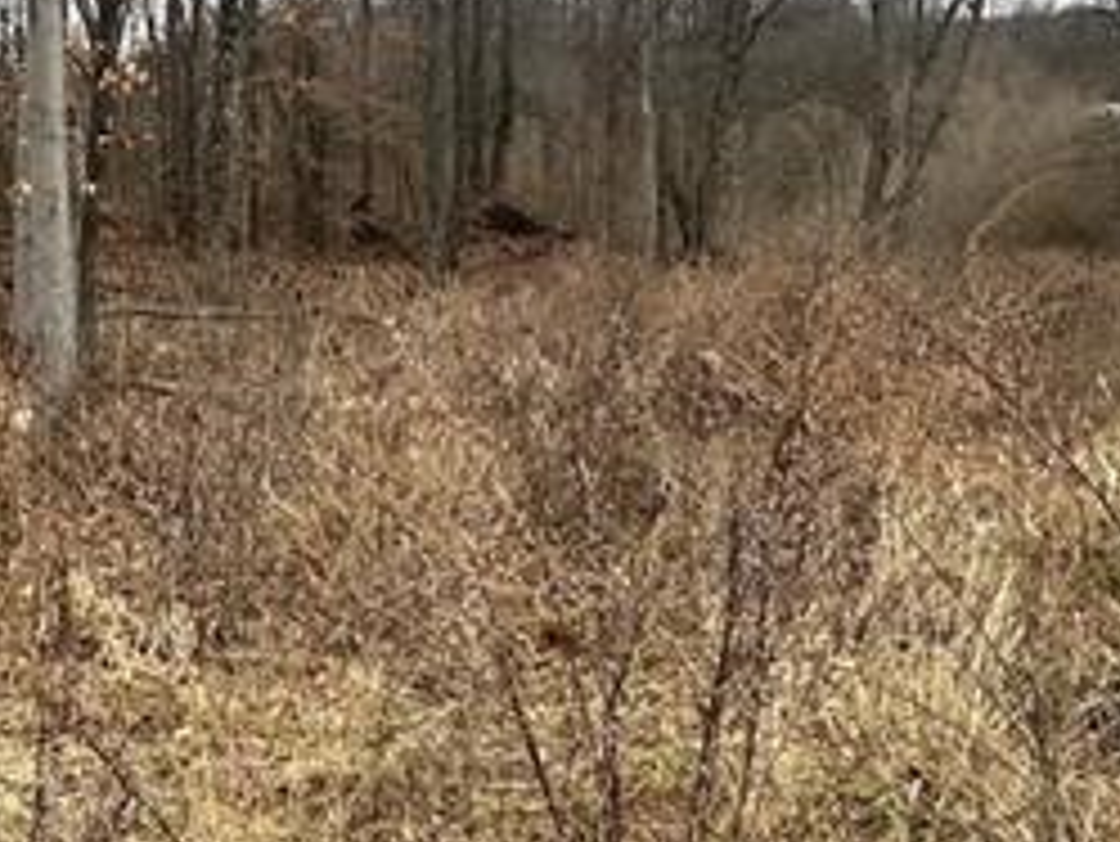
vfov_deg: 31.1
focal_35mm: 45
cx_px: 63
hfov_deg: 38.4
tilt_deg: +0.8
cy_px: 131
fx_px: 1457
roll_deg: -0.7
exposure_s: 1/285
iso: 40
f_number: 2.2
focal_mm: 2.22
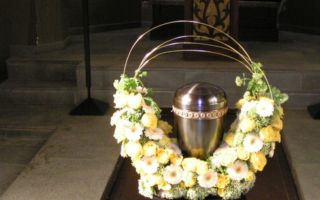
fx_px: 532
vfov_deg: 21.3
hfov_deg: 33.4
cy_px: 90
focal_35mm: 61
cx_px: 188
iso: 200
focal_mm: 5.8
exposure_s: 1/40
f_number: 2.8
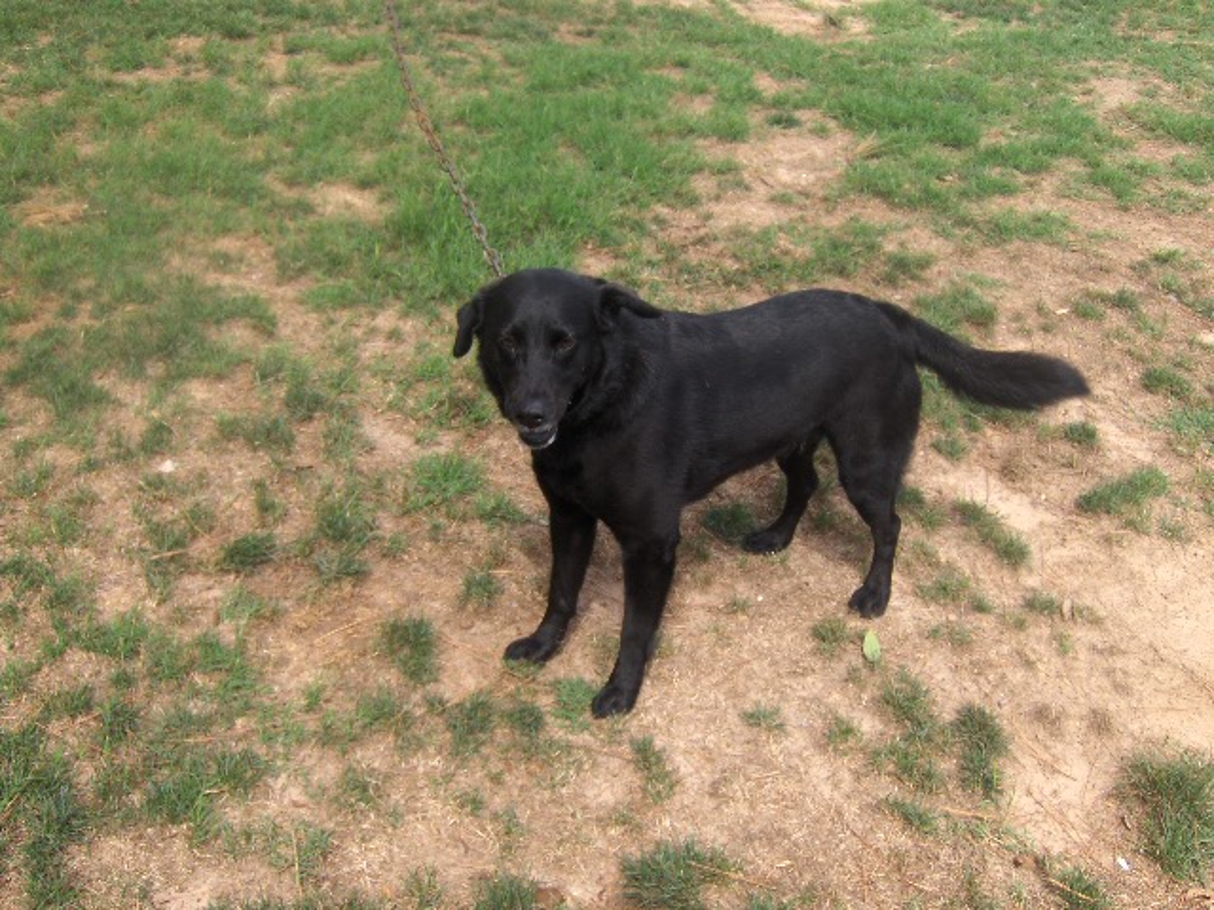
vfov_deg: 40.7
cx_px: 607
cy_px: 455
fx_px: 1227
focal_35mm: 35
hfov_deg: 52.6
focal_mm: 7.5
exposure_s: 1/238
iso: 100
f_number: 3.5
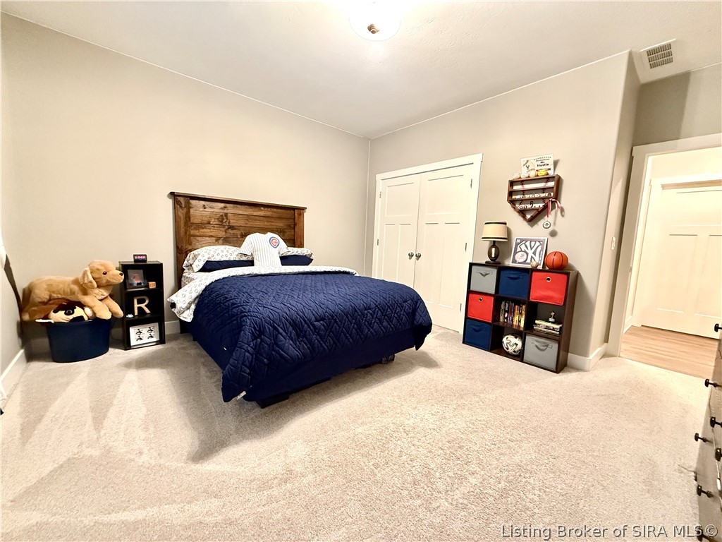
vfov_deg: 85.7
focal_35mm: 14
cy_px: 271
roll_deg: -2.2
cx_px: 361
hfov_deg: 102.1
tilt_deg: -5.8
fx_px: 292
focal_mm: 2.22
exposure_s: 1/40
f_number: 2.2
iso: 1000
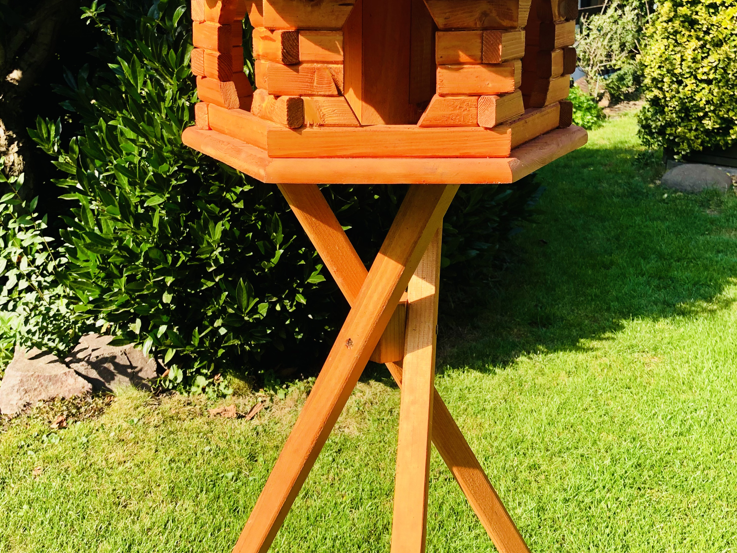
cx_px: 366
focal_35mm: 38
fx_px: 809
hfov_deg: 49.0
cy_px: 228
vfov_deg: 37.6
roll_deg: +2.9
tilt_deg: -17.9
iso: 20
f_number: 1.8
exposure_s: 1/649
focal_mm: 4
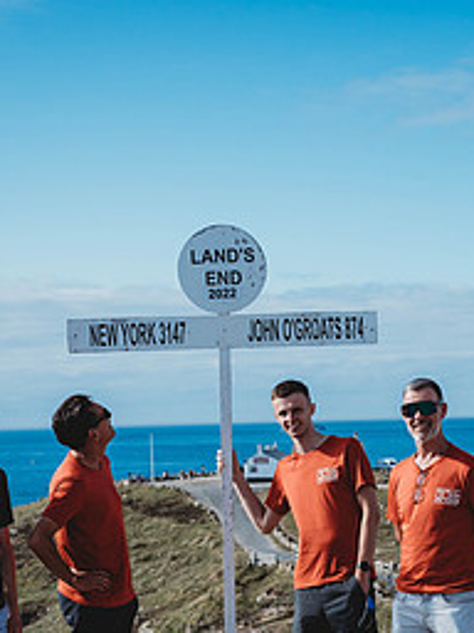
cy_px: 452
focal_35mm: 87
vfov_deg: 22.4
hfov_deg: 16.8
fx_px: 1588
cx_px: 395
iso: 100
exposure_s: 1/2000
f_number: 4
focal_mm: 40
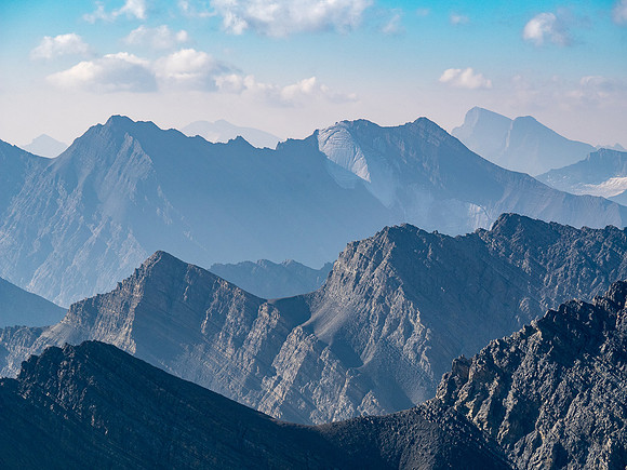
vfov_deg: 7.7
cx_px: 314
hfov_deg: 10.3
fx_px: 3478
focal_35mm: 192
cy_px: 235
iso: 200
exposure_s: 1/320
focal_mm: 96
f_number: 8
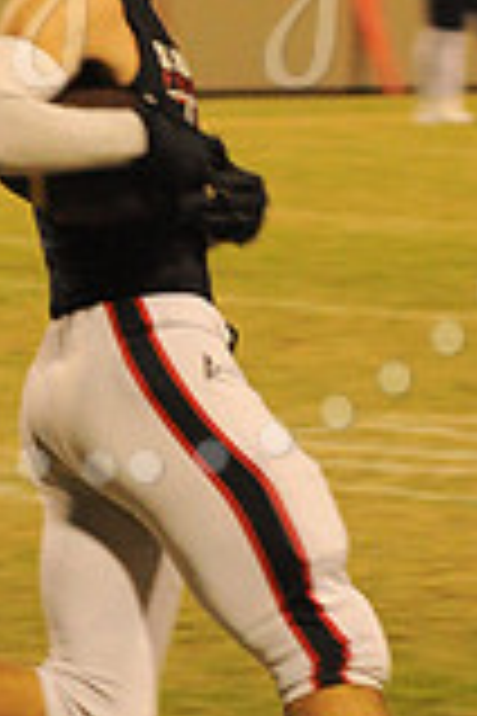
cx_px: 99
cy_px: -68
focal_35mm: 384
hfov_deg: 3.6
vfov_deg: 5.4
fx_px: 7631
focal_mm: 105
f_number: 6.3
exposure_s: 1/125
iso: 5000
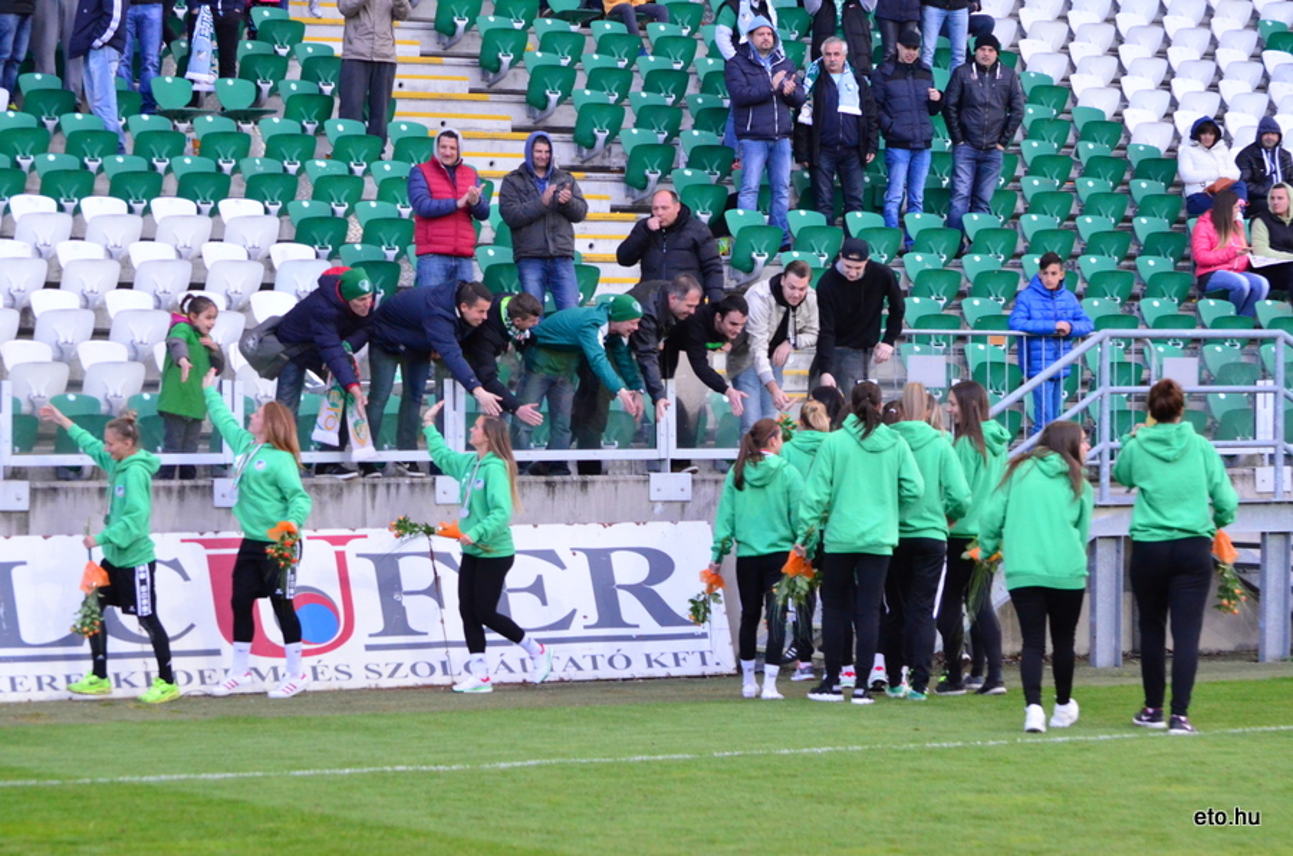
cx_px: 646
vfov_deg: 10.1
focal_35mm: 135
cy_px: 428
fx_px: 4838
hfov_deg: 15.2
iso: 3200
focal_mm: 90
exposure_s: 1/640
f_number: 5.6
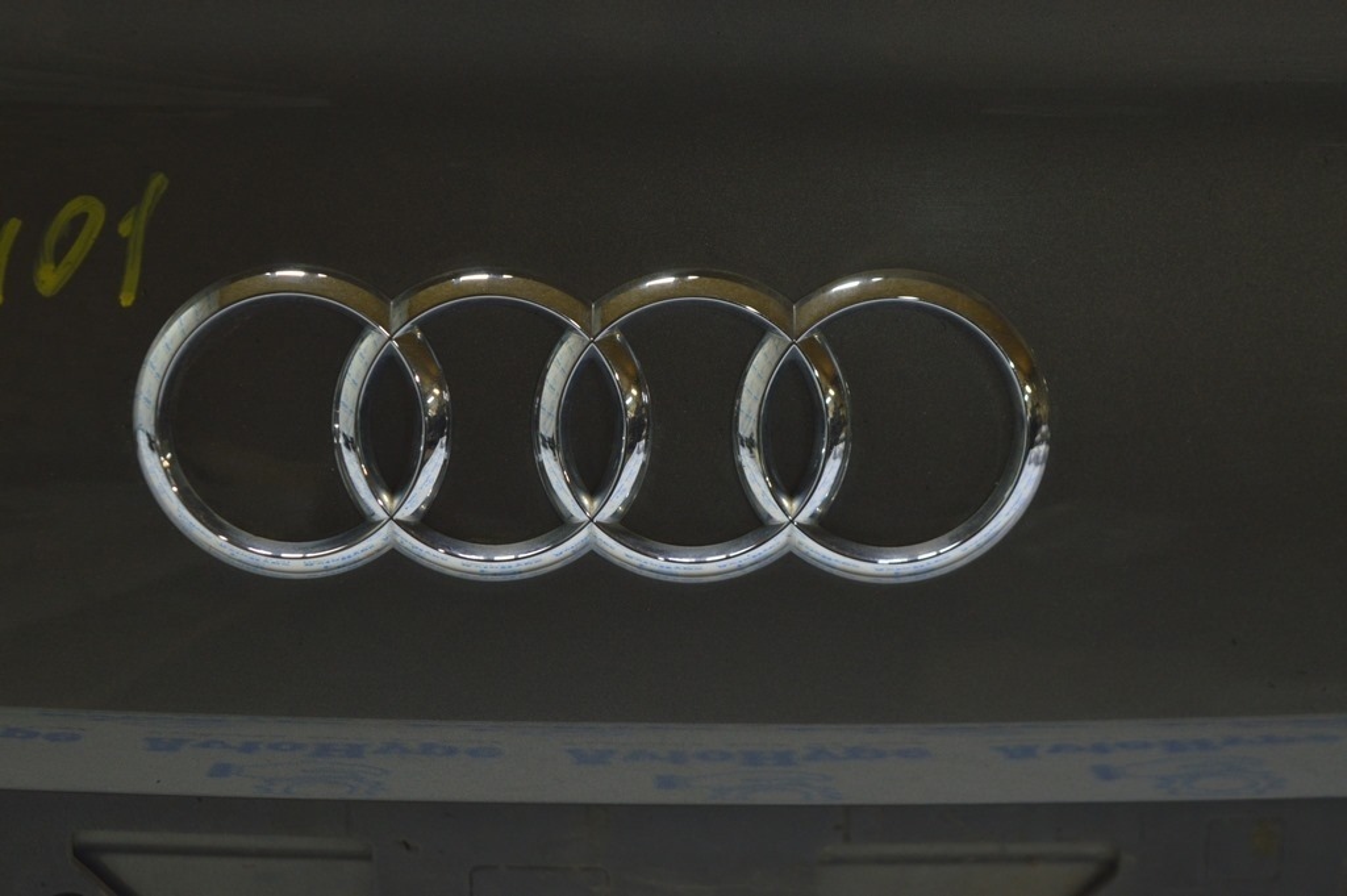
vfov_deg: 16.5
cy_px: 448
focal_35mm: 82
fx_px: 3084
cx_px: 674
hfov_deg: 24.6
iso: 400
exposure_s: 1/20
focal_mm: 55
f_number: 5.6
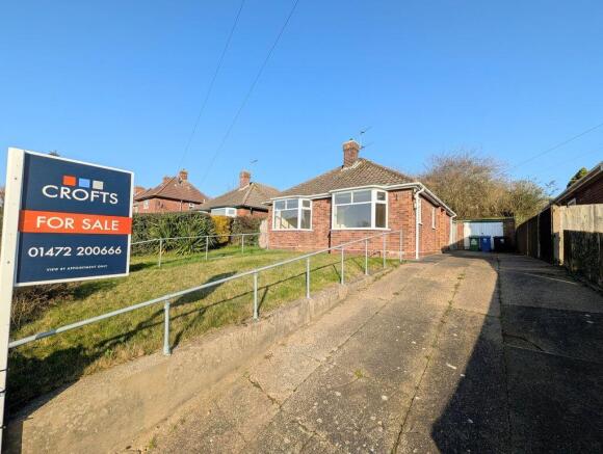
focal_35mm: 12
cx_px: 302
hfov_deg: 110.4
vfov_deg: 94.7
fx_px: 209
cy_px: 227
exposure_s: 1/2786
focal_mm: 2.02
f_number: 1.7
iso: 47
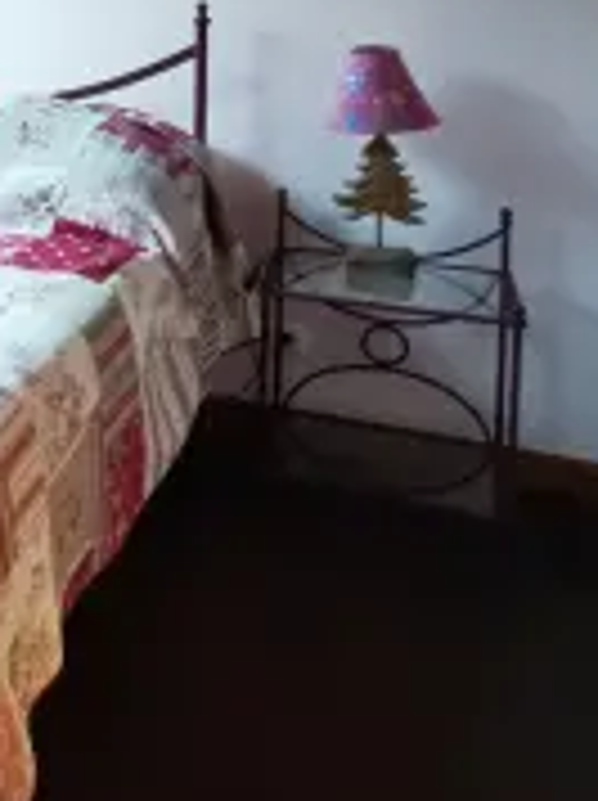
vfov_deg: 32.7
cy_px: 0
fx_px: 1247
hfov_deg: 22.8
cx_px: -256
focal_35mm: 54
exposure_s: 1/25
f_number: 2.2
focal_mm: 2.35
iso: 320
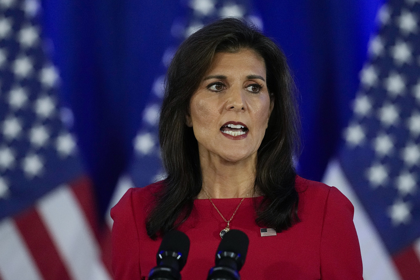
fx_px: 5250
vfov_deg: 3.1
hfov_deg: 4.6
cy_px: 140
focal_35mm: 450
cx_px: 210
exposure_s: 1/1000
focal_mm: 300
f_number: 2.8
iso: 5000
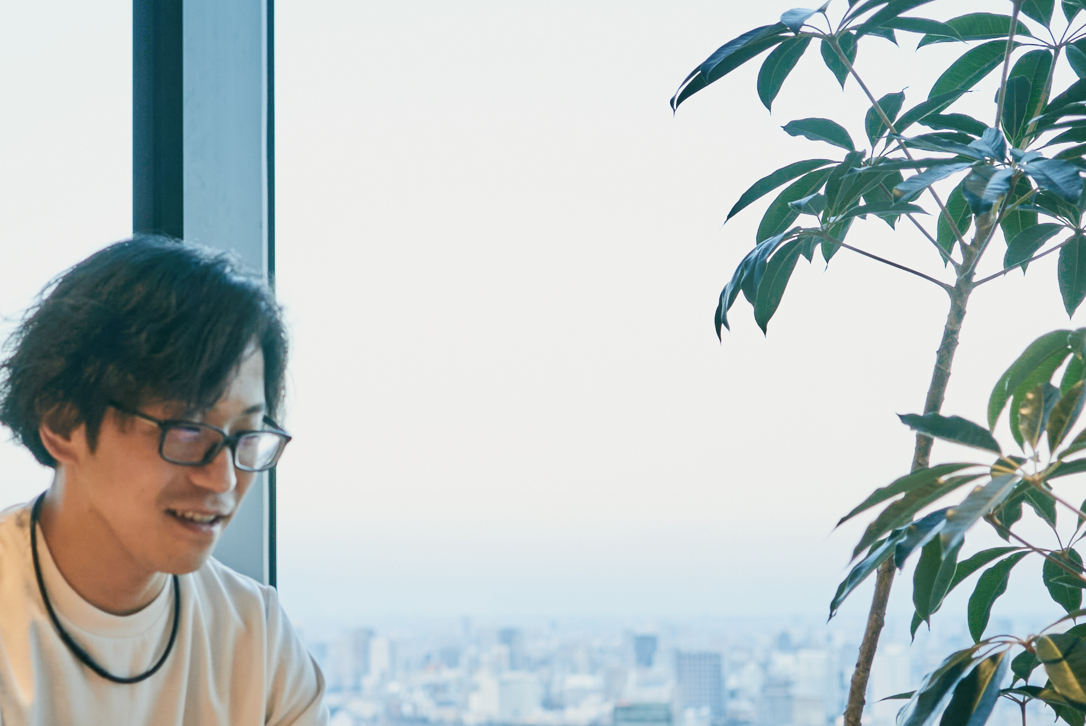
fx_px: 2475
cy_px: 443
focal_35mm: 82
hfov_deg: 24.6
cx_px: 371
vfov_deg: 16.7
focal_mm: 35
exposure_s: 1/80
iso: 160
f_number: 2.8
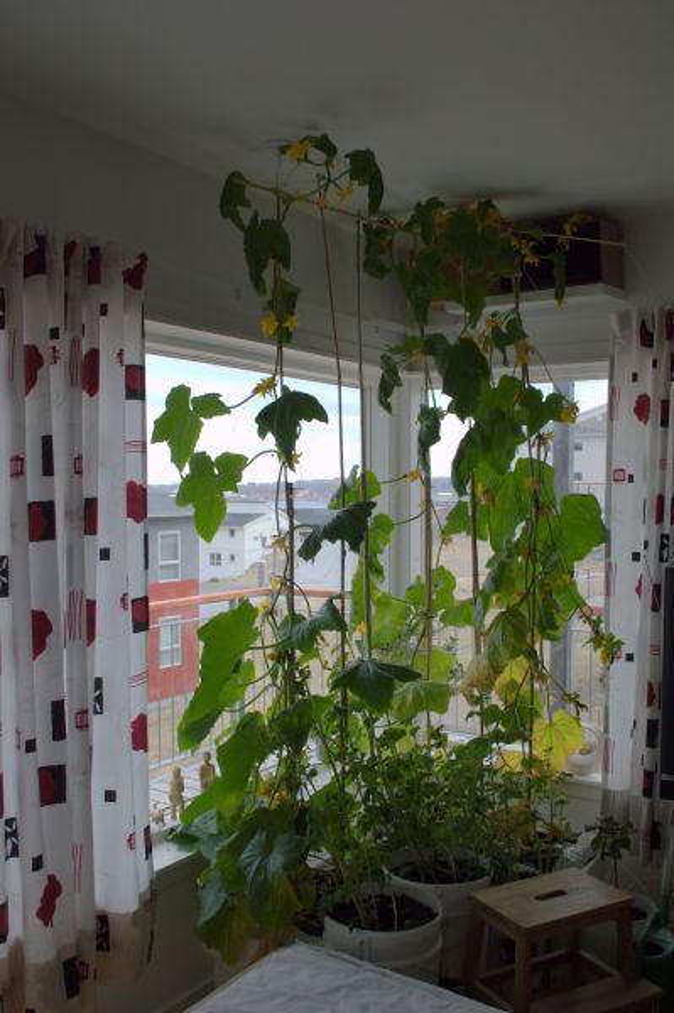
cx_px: 337
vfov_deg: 57.3
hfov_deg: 39.9
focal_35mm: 33
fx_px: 928
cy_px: 506
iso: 200
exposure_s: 1/160
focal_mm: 22
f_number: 6.3
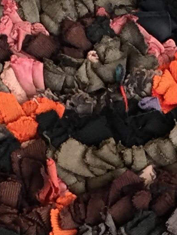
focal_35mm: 182
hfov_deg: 8.1
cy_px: 208
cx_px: 147
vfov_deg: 10.8
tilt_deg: -75.2
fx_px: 1241
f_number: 2.2
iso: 125
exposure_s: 1/33
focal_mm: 4.15
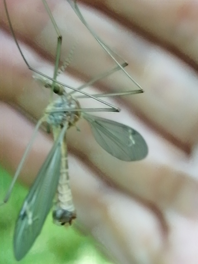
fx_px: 793
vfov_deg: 18.9
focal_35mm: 104
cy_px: 132
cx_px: 99
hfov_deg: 14.2
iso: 160
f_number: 1.8
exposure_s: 1/60
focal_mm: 3.46
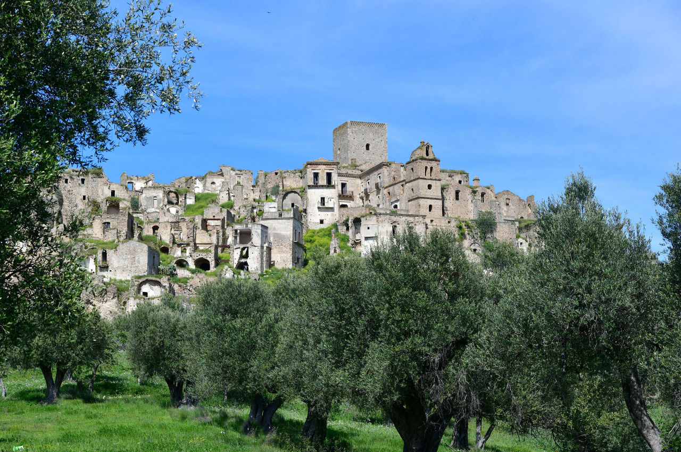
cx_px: 340
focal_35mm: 75
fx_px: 1417
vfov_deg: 18.1
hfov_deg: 27.0
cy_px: 226
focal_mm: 75
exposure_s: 1/500
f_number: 8
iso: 200
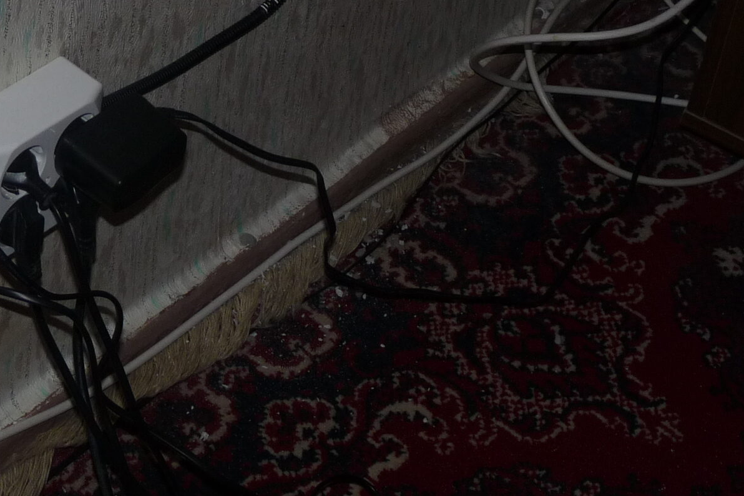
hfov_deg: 19.6
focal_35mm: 103
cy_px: -167
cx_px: 132
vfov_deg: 12.8
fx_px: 2129
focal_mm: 7.3
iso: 100
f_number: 3
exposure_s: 1/125
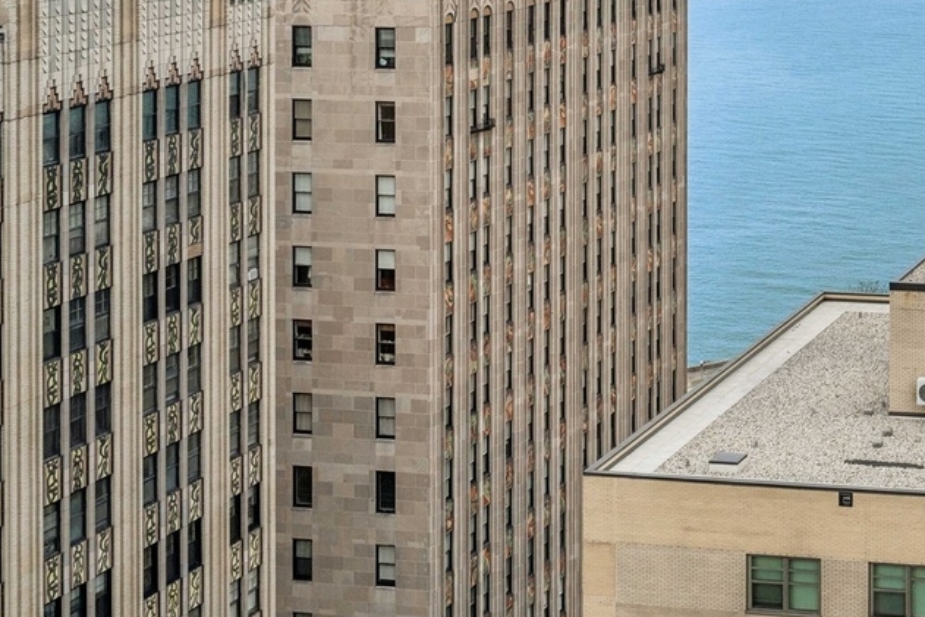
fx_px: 1979
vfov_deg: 17.0
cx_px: 1111
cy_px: -94
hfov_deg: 23.9
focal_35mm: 77
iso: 320
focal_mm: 30
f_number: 7.1
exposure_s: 1/320
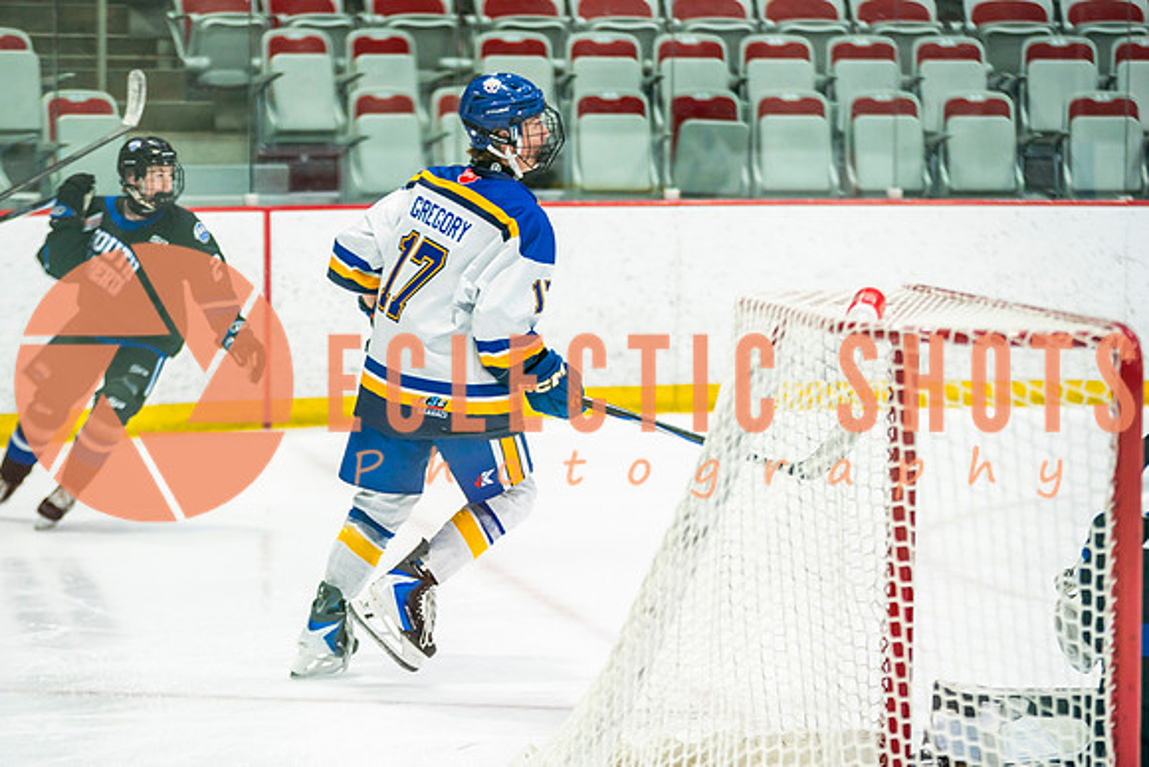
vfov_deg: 8.3
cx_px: 488
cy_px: 438
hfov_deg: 12.4
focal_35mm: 166
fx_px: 5307
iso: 500
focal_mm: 135
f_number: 2.8
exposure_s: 1/640
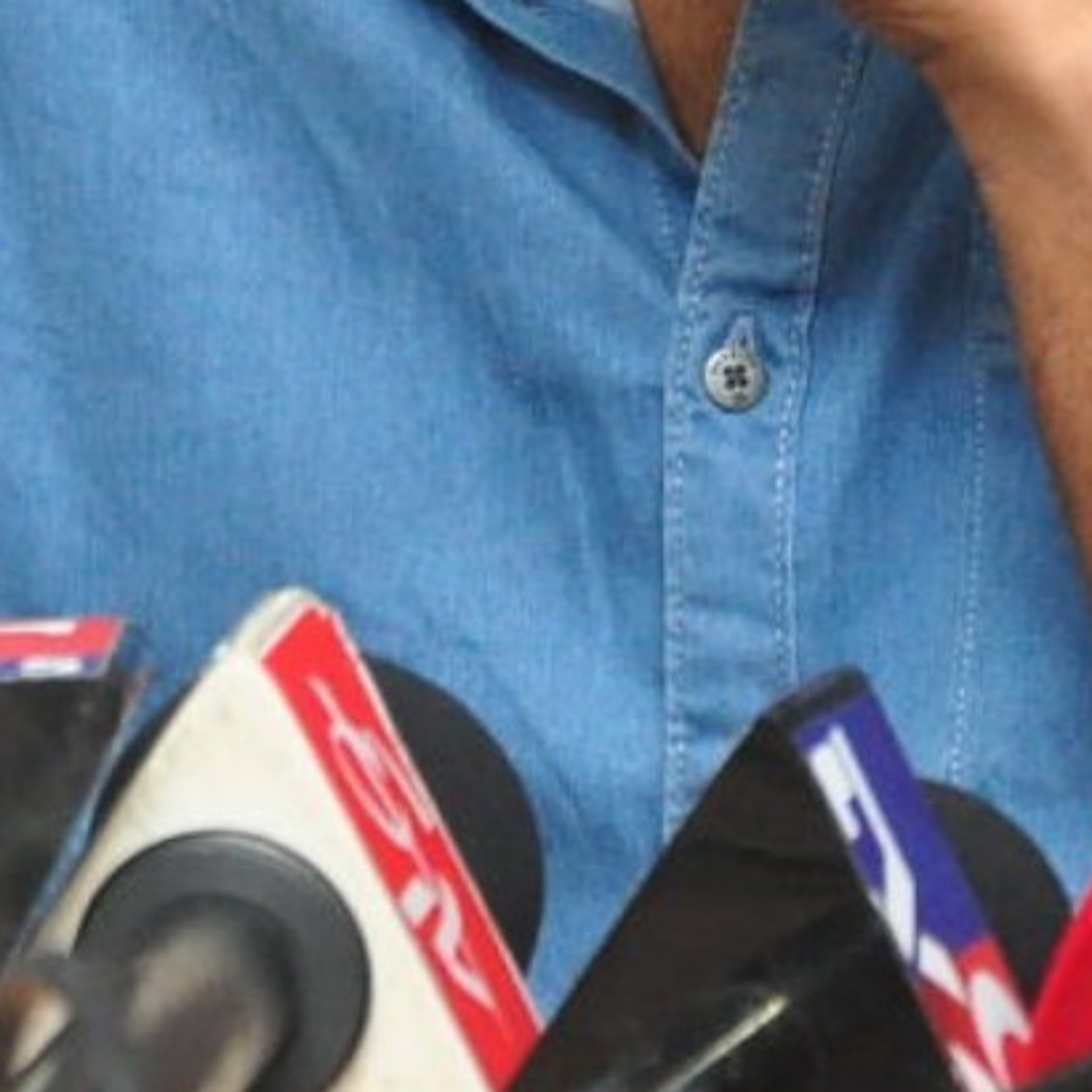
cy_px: -501
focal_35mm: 463
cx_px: -610
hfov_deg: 3.8
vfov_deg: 3.8
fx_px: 16525
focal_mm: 66
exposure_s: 1/125
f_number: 5.6
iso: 1600
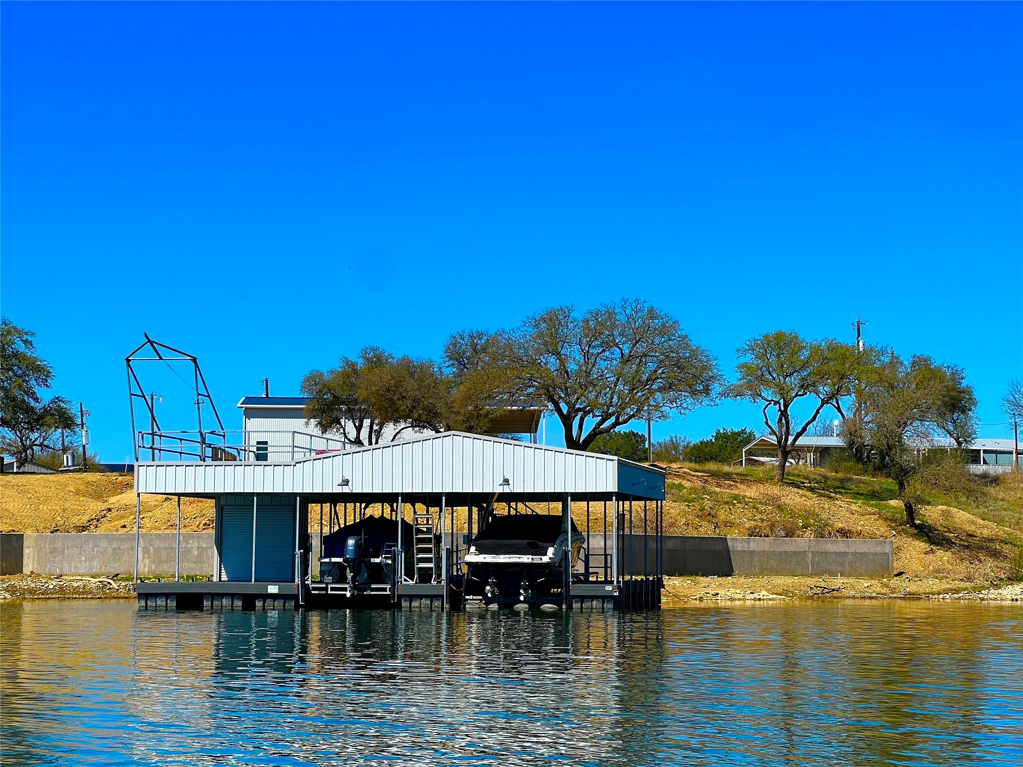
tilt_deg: +5.1
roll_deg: +0.4
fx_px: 2276
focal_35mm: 77
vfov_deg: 19.1
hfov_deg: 25.3
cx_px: 512
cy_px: 384
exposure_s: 1/1043
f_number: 2.8
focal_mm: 9
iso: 32
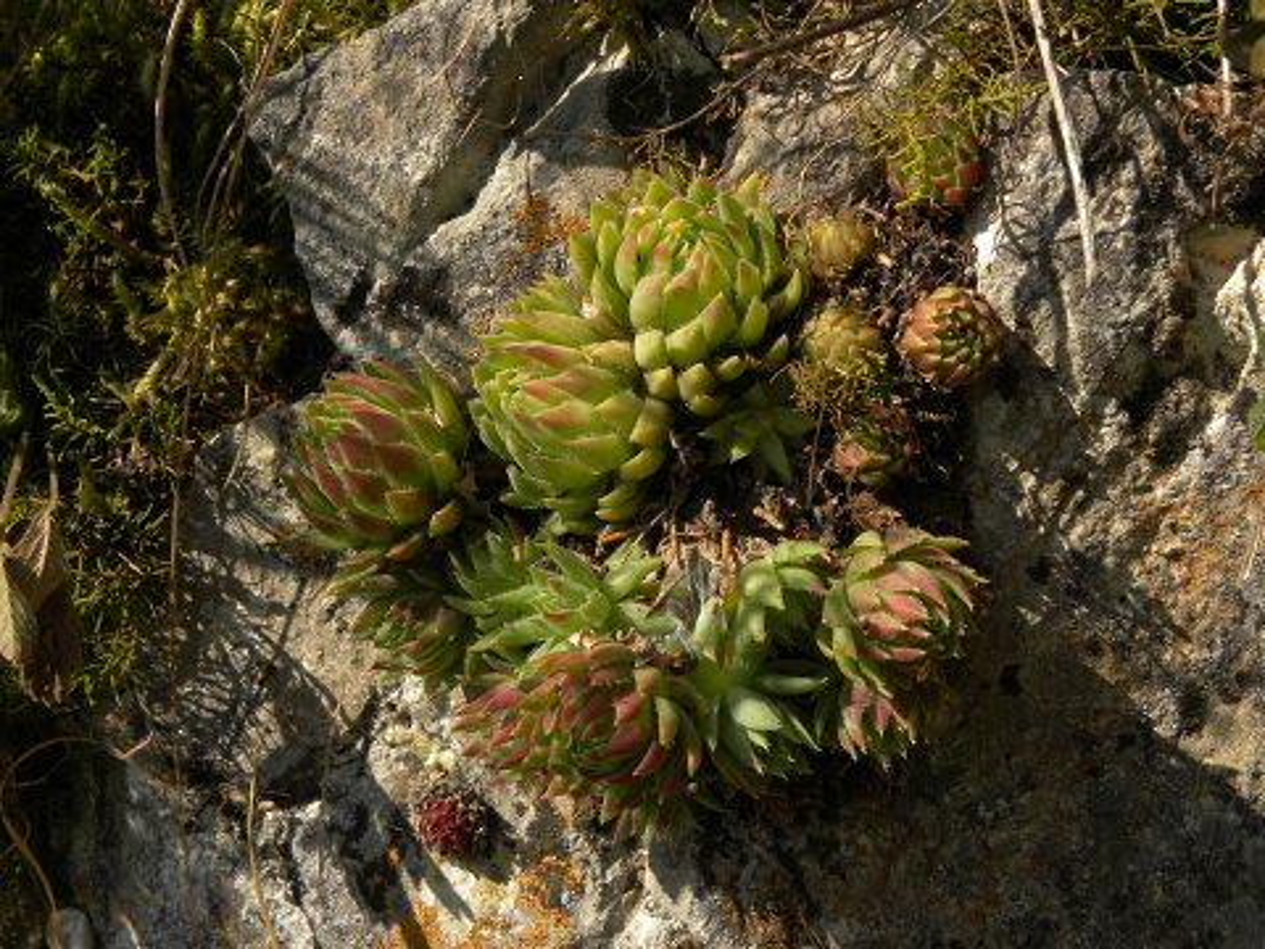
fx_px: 1900
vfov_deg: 28.0
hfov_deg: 36.8
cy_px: 474
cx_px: 632
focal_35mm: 52
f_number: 5.6
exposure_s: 1/500
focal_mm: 9.2
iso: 100
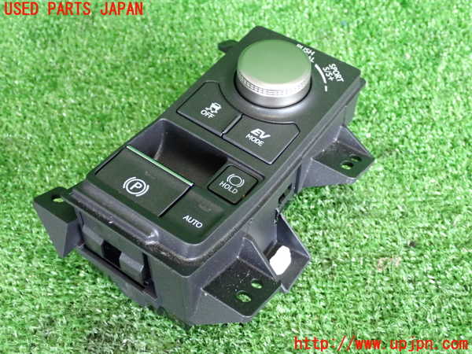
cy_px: 177
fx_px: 600
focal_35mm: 44
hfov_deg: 42.9
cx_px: 236
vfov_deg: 32.9
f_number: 2.9
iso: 1000
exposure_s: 1/30
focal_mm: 7.84
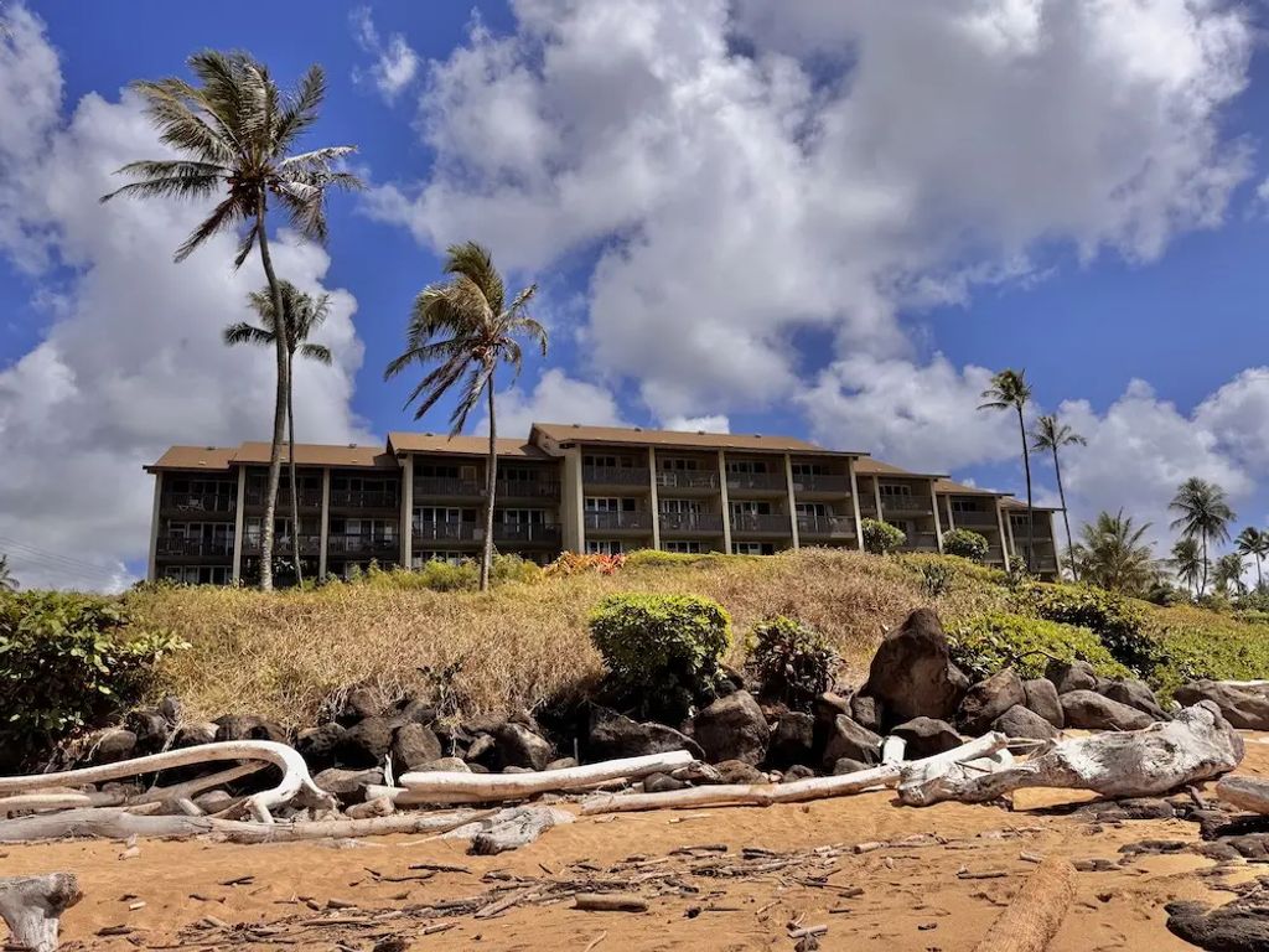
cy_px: 476
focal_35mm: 24
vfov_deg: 56.8
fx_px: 880
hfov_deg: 71.6
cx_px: 634
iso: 80
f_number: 1.78
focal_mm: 6.76
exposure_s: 1/10417
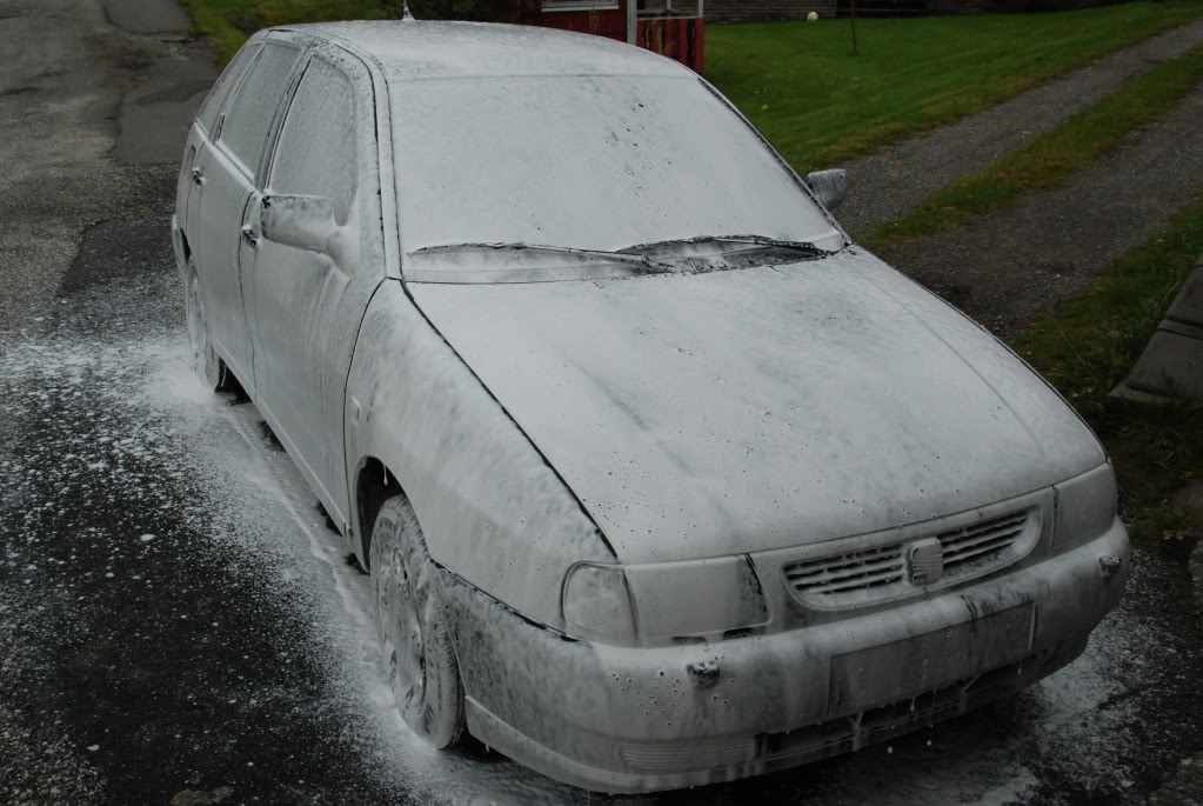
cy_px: 403
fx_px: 1205
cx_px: 602
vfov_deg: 37.0
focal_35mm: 36
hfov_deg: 53.1
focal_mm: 24
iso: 500
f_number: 10
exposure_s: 1/400
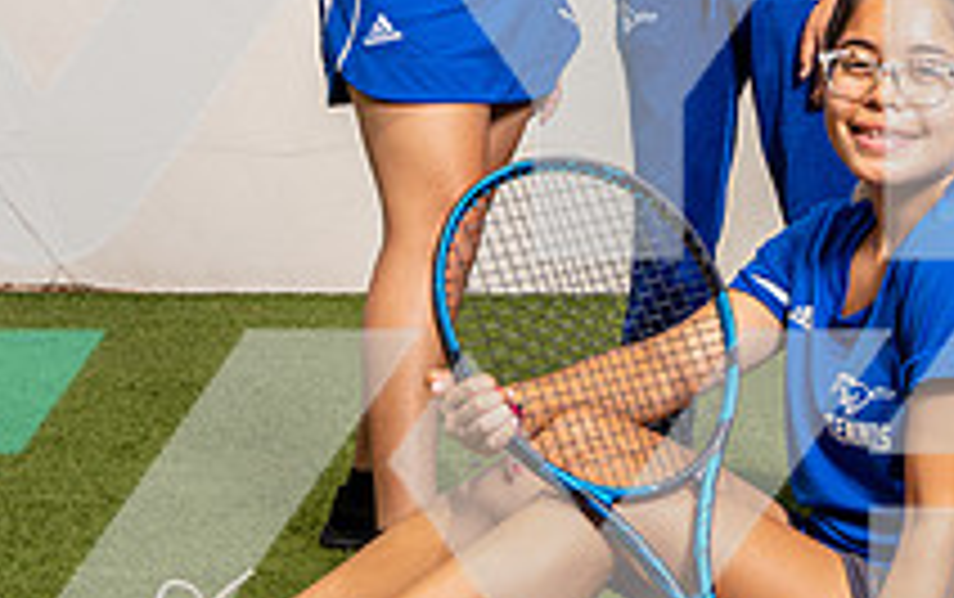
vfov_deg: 16.5
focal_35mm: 78
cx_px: 796
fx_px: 2030
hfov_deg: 25.9
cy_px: 25
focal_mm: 28
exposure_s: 1/200
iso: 125
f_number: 11
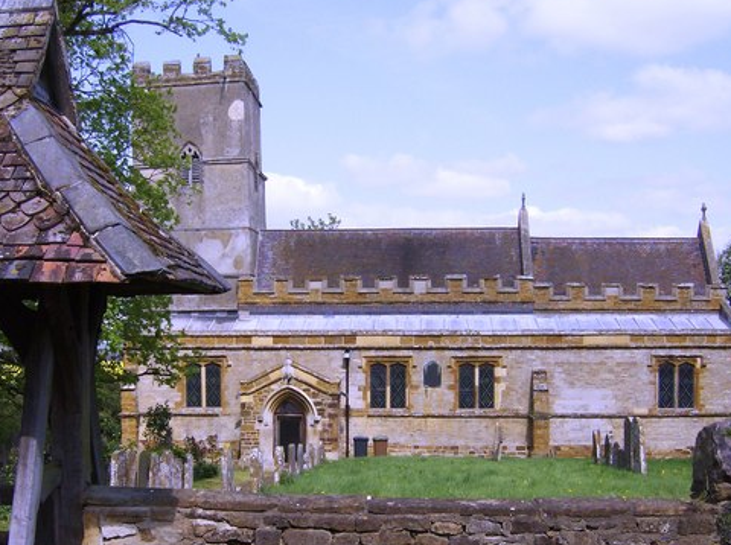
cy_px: 340
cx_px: 314
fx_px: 1012
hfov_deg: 39.6
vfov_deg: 30.0
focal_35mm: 48
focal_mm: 6
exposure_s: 1/838
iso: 100
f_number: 4.7
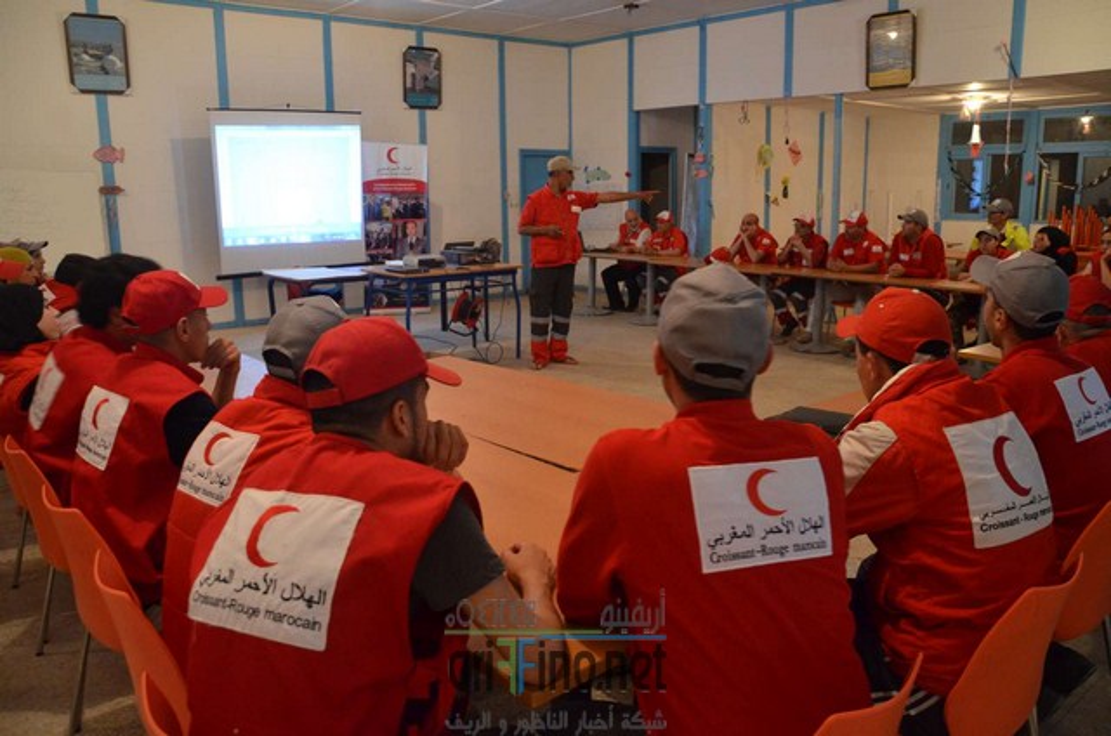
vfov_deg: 47.7
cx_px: 556
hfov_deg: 67.5
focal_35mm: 27
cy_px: 368
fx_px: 832
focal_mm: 18
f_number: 3.5
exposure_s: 1/20
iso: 1600
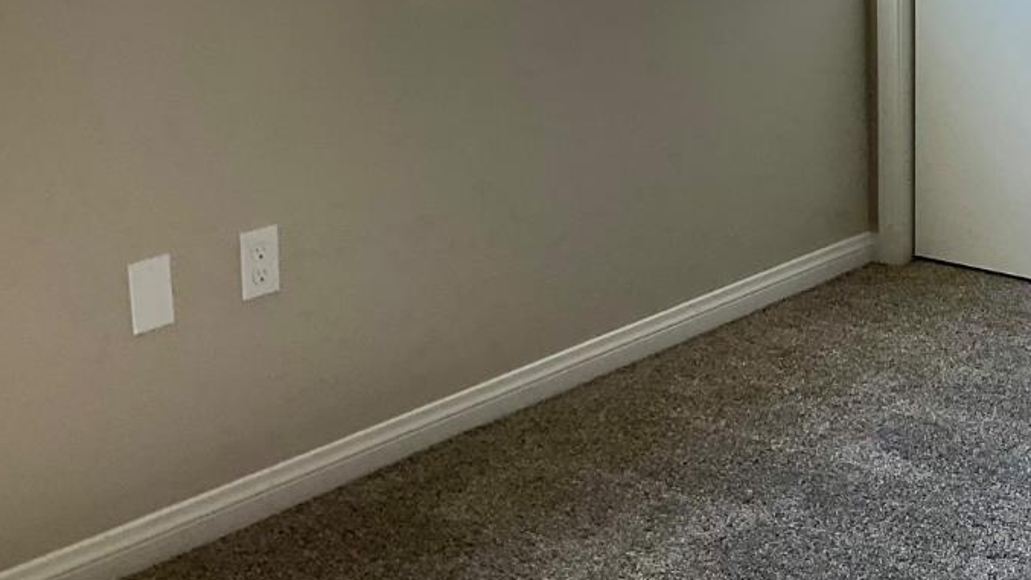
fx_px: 1914
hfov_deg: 28.2
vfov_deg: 16.7
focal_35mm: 70
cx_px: 1054
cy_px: -65
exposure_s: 1/120
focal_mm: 3
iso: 20
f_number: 1.8
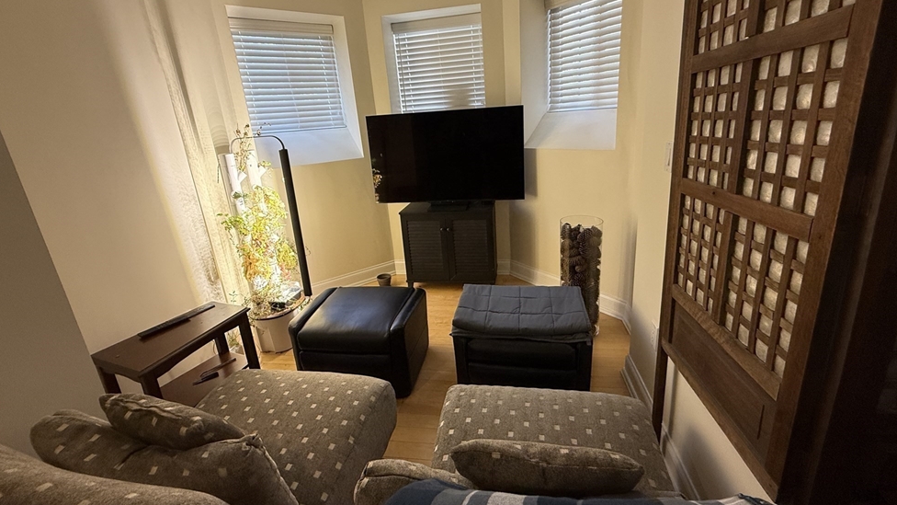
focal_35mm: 16
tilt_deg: -15.7
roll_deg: +2.9
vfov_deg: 66.9
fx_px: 381
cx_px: 460
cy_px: 224
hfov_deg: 99.3
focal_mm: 2.22
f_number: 2.2
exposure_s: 1/99
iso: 200
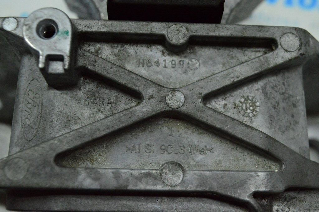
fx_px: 452
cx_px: 160
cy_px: 106
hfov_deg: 38.9
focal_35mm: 51
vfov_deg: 26.4
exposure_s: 1/640
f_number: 6.3
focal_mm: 34
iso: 6400
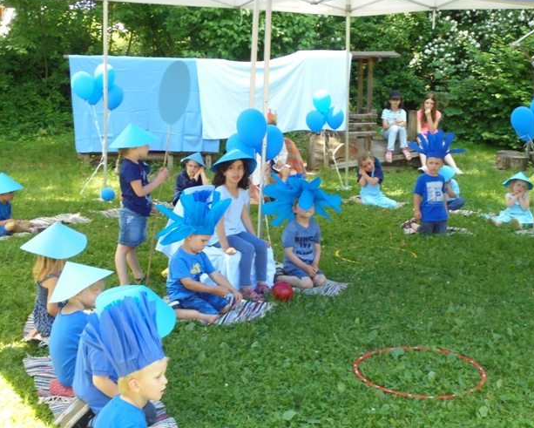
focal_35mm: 52
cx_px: 290
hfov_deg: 36.0
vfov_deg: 29.2
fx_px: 822
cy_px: 214
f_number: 4.8
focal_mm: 8.9
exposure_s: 1/60
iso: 200
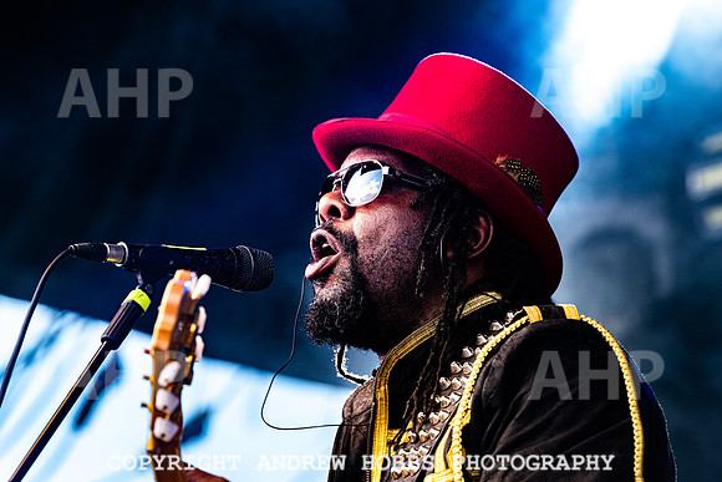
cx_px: 361
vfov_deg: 6.3
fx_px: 4351
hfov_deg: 9.5
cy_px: 241
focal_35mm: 217
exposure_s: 1/500
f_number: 5
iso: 900
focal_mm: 200
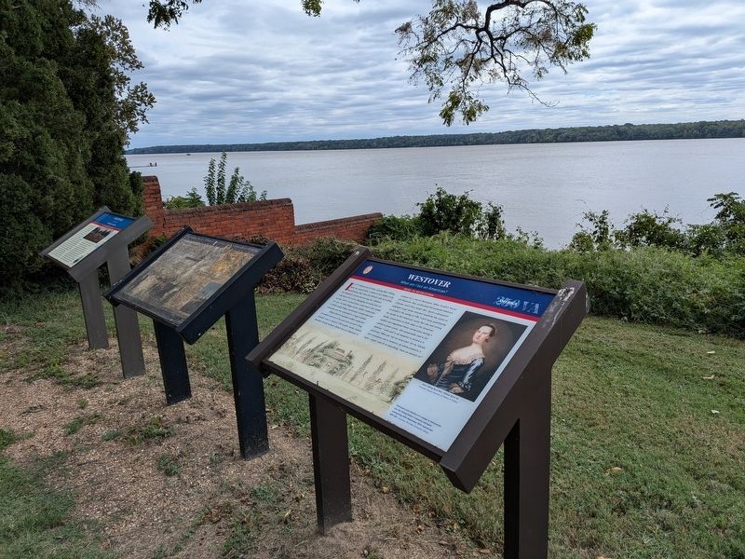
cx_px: 372
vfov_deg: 56.8
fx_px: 517
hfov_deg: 71.6
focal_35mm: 24
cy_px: 280
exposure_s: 1/2128
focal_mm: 4.53
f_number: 1.7
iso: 29
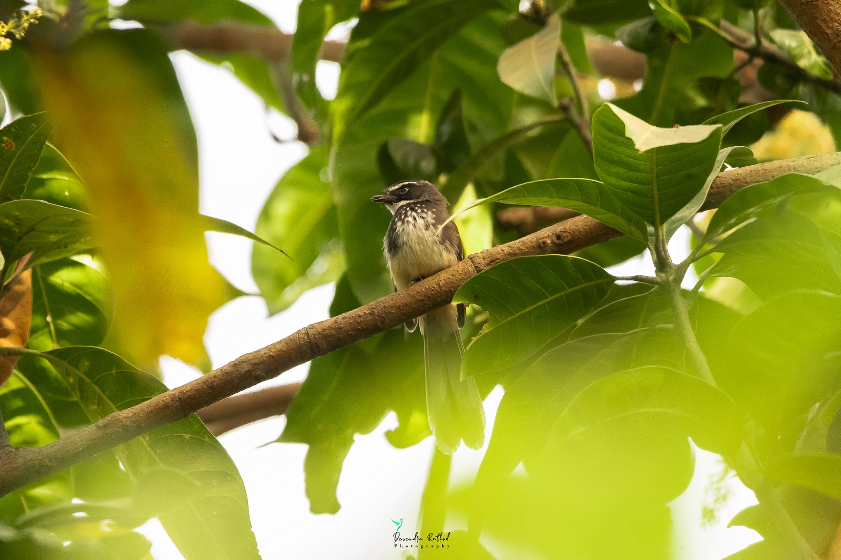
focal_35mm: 900
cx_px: 420
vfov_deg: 1.5
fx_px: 21015
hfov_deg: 2.3
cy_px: 280
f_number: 7.1
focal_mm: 600
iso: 6400
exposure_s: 1/1000
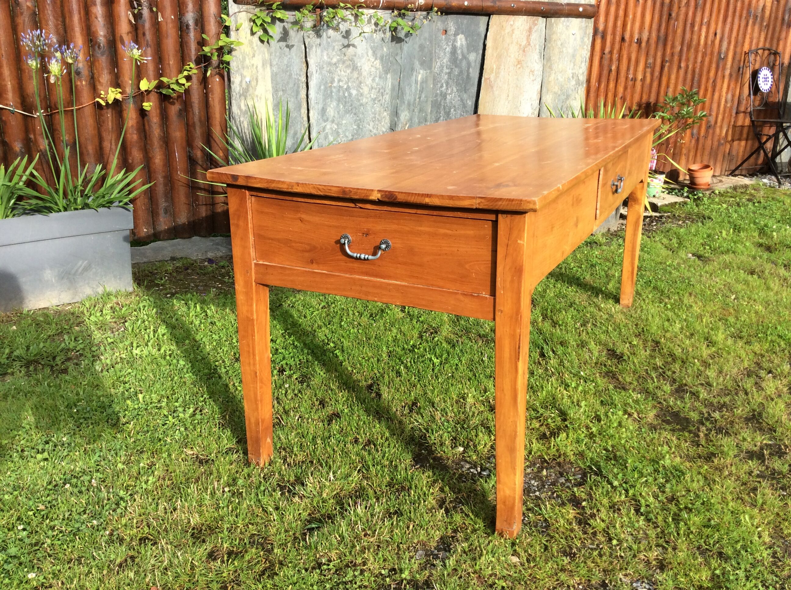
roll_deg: -1.2
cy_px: 295
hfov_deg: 56.9
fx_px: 730
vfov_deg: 44.1
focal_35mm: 32
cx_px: 396
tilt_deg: -21.9
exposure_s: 1/319
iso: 32
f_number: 2.4
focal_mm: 3.3
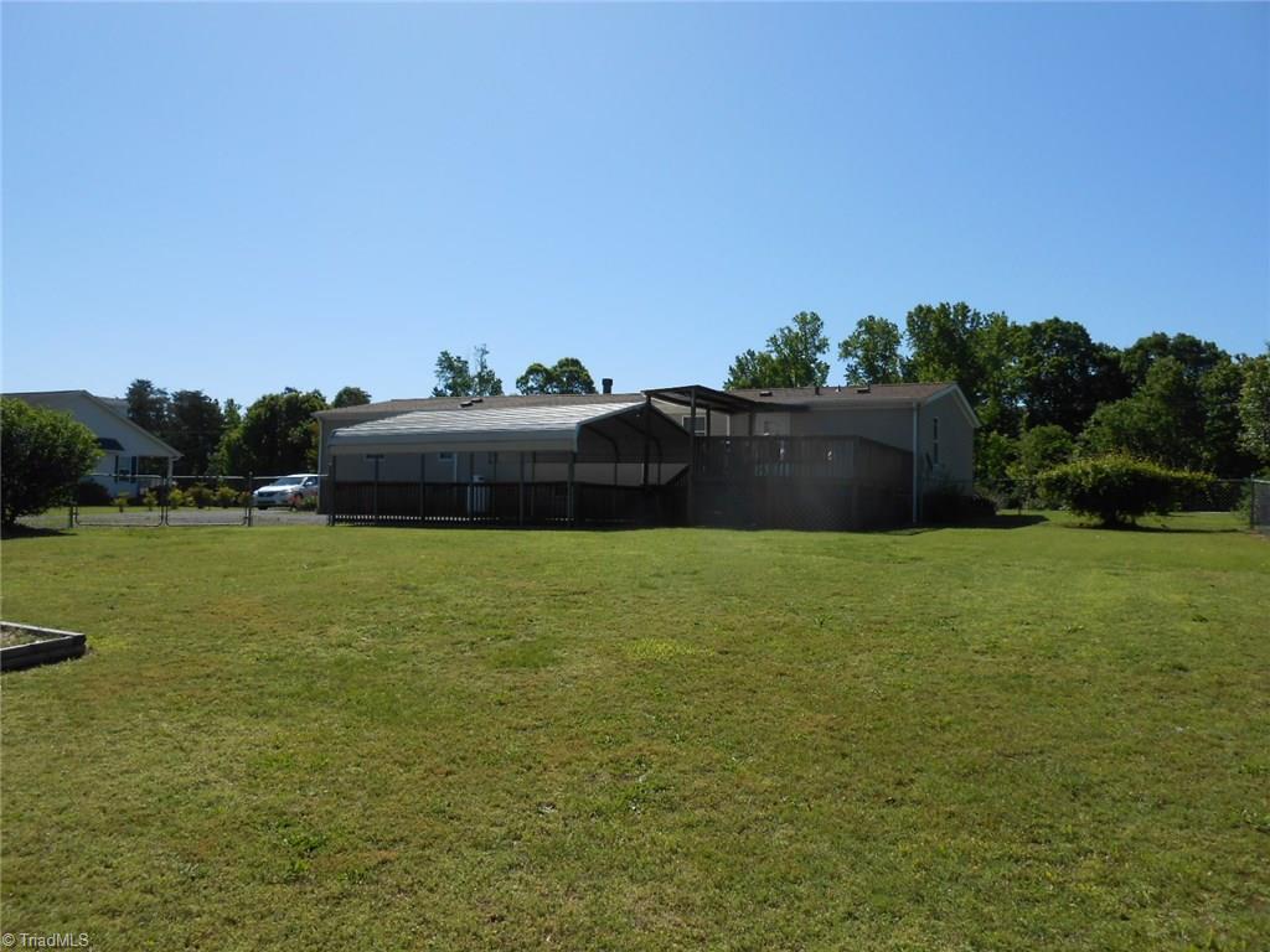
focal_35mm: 26
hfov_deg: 67.3
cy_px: 476
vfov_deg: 53.1
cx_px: 635
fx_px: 954
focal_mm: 4.6
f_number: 3.5
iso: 80
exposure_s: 1/1250
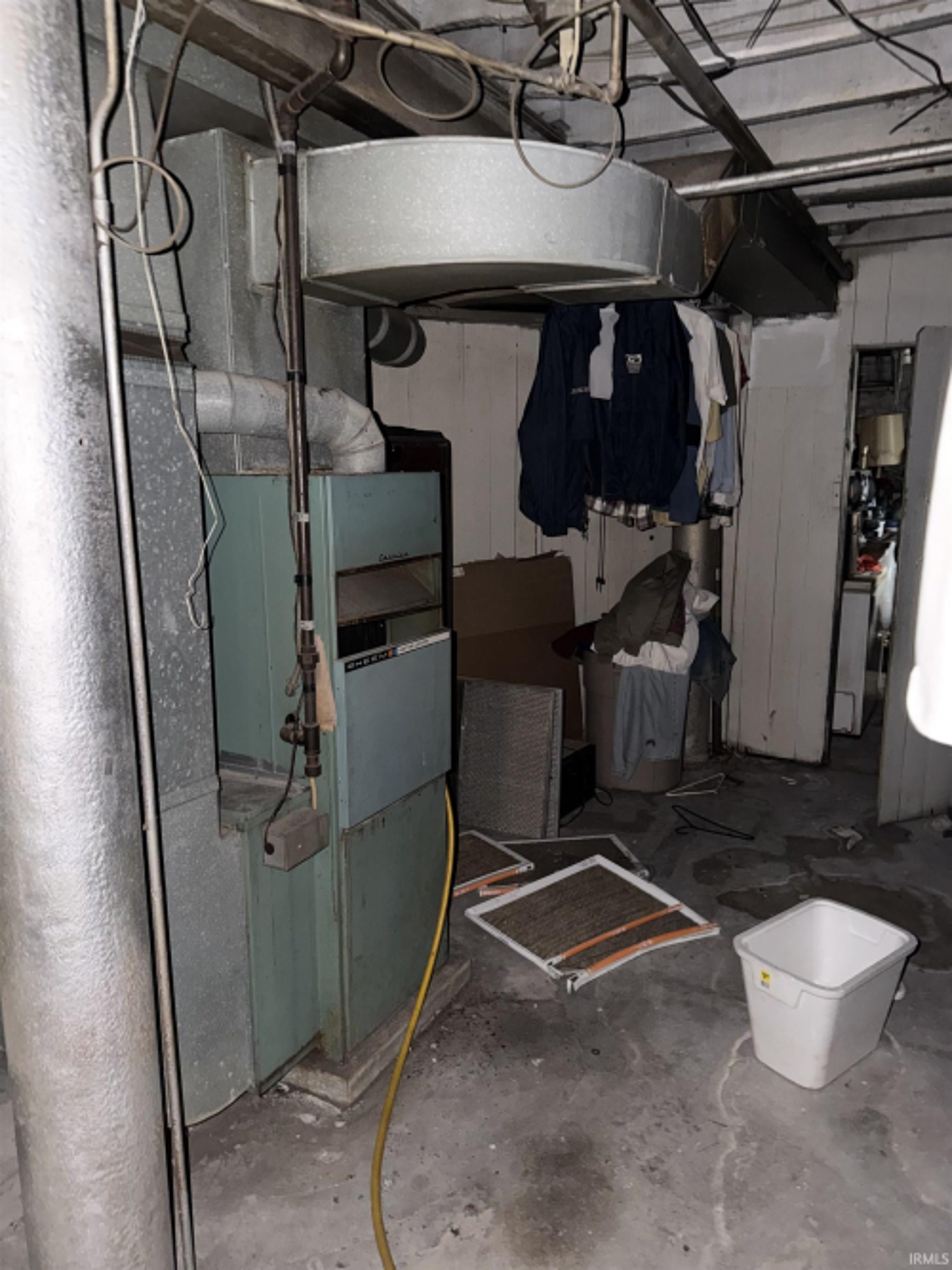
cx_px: 476
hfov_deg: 56.8
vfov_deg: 71.6
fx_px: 880
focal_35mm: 24
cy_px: 635
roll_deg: +0.4
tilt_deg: -10.1
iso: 250
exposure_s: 1/4
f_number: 1.78
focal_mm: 6.76
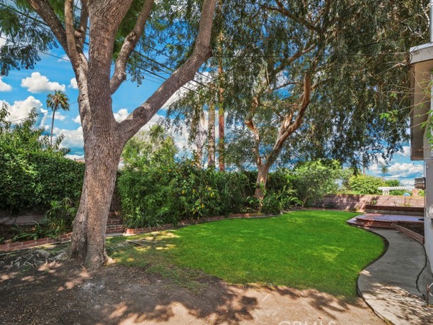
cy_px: 165
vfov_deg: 74.8
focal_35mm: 17
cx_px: 205
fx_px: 213
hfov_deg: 90.9
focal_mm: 8
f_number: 11
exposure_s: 1/80
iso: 200
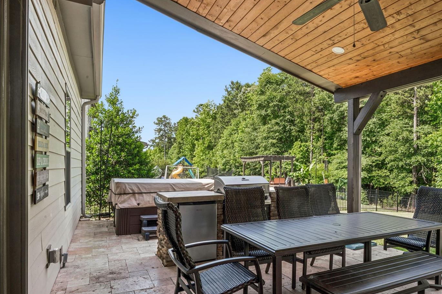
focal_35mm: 25
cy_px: 168
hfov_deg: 71.3
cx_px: 274
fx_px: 302
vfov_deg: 51.8
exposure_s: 1/6
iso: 100
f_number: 22
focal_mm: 16.4
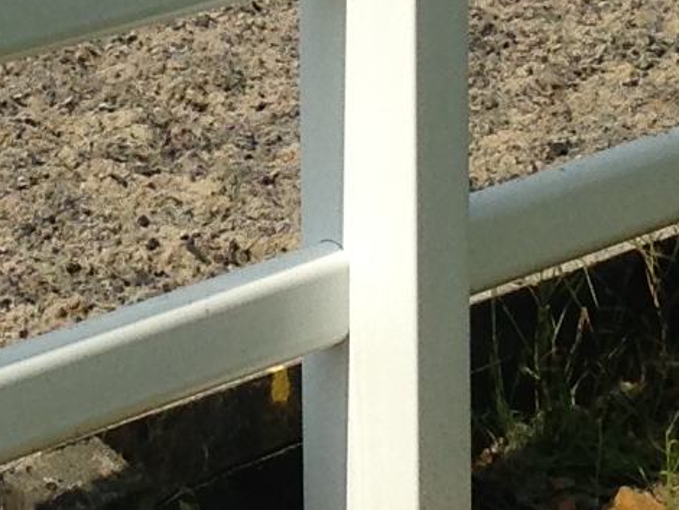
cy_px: -488
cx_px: -199
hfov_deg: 8.5
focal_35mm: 229
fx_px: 4494
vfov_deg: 6.3
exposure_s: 1/2584
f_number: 2.4
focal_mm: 4.12
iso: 50
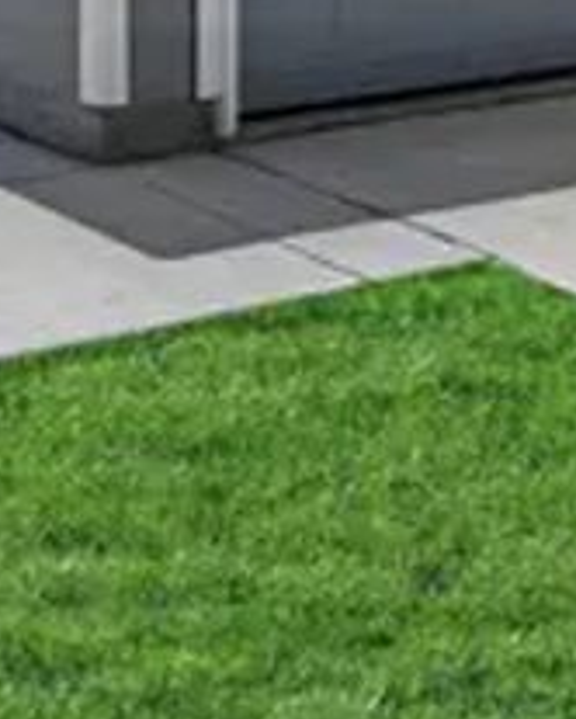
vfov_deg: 16.9
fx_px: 2190
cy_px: -356
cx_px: 56
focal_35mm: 103
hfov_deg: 14.8
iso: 250
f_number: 8
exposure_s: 1/800
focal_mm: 22.2
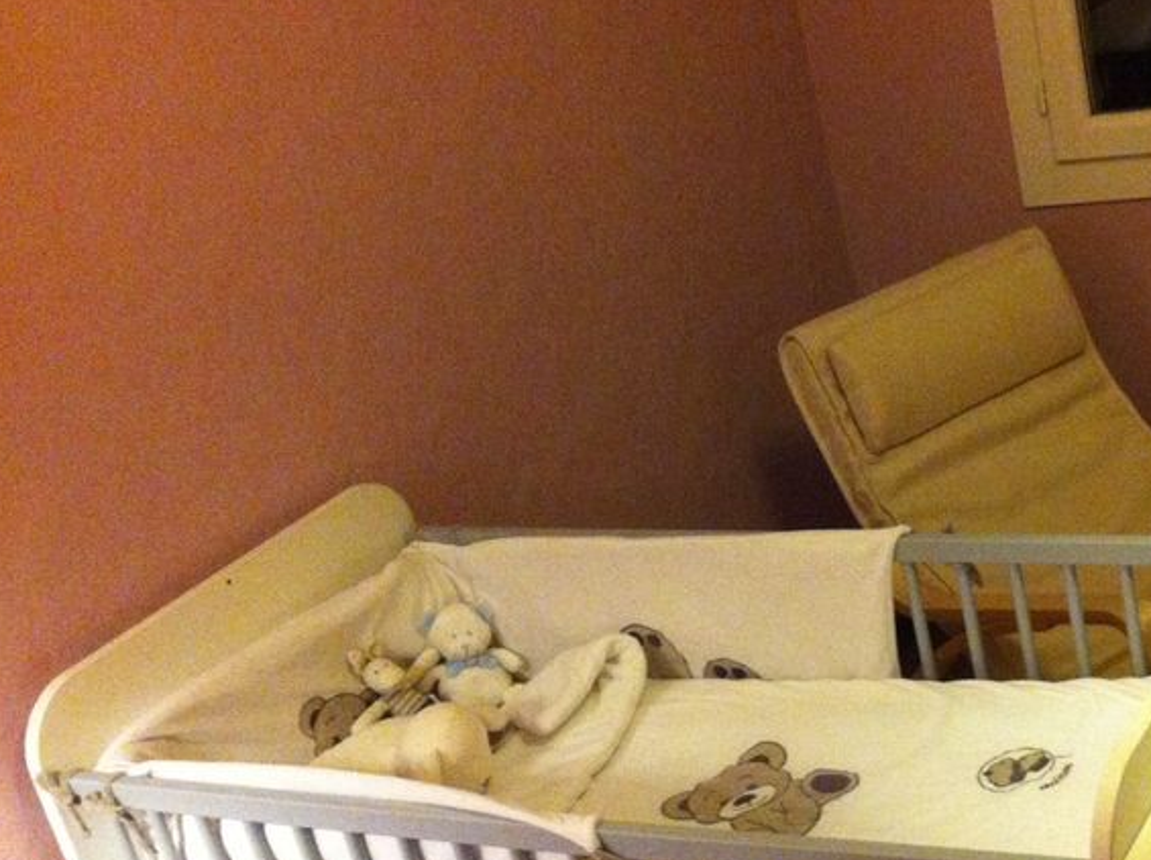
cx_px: 888
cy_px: 543
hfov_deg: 30.6
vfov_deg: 23.5
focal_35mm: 62
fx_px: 2058
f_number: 2.8
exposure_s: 1/15
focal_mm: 3.85
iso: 640
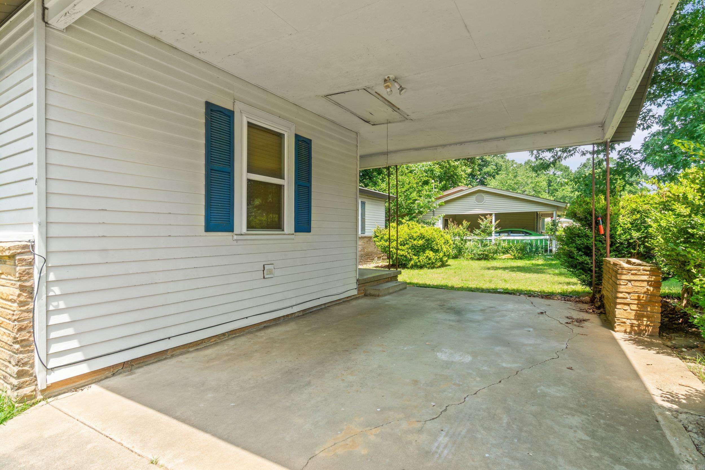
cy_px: 235
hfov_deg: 90.0
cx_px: 352
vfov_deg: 67.4
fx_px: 352
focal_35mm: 18
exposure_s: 1/40
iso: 250
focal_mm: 12
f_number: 9
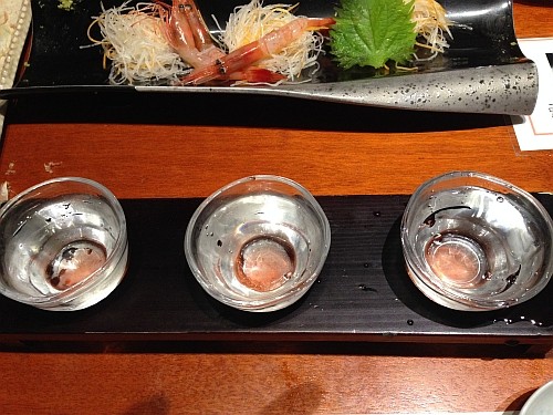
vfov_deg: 42.9
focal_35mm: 33
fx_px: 527
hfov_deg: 55.4
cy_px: 208
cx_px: 276
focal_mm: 4.12
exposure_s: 1/20
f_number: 2.4
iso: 250
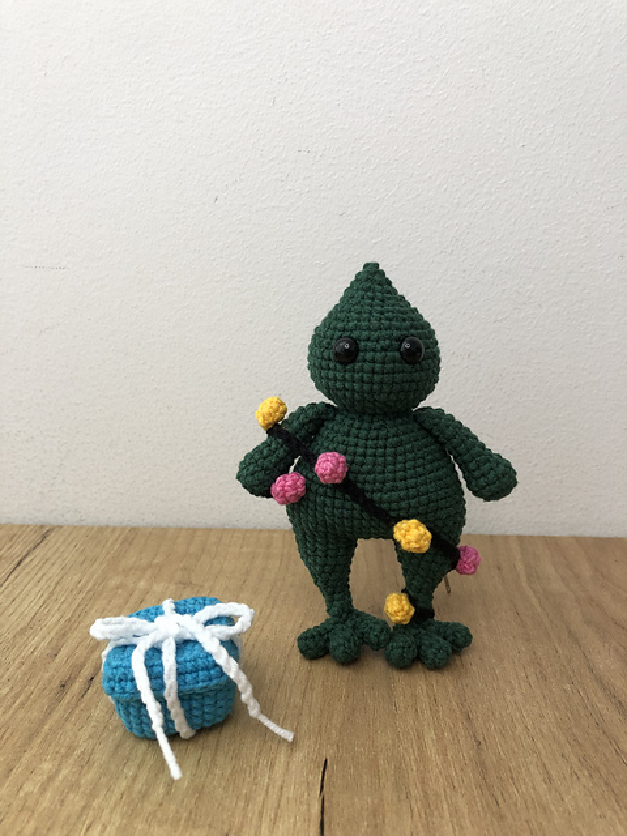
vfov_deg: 63.4
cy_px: 418
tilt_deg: -15.3
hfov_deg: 49.7
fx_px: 676
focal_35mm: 28
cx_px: 314
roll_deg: +0.2
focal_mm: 3.99
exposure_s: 1/24
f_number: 1.8
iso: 40
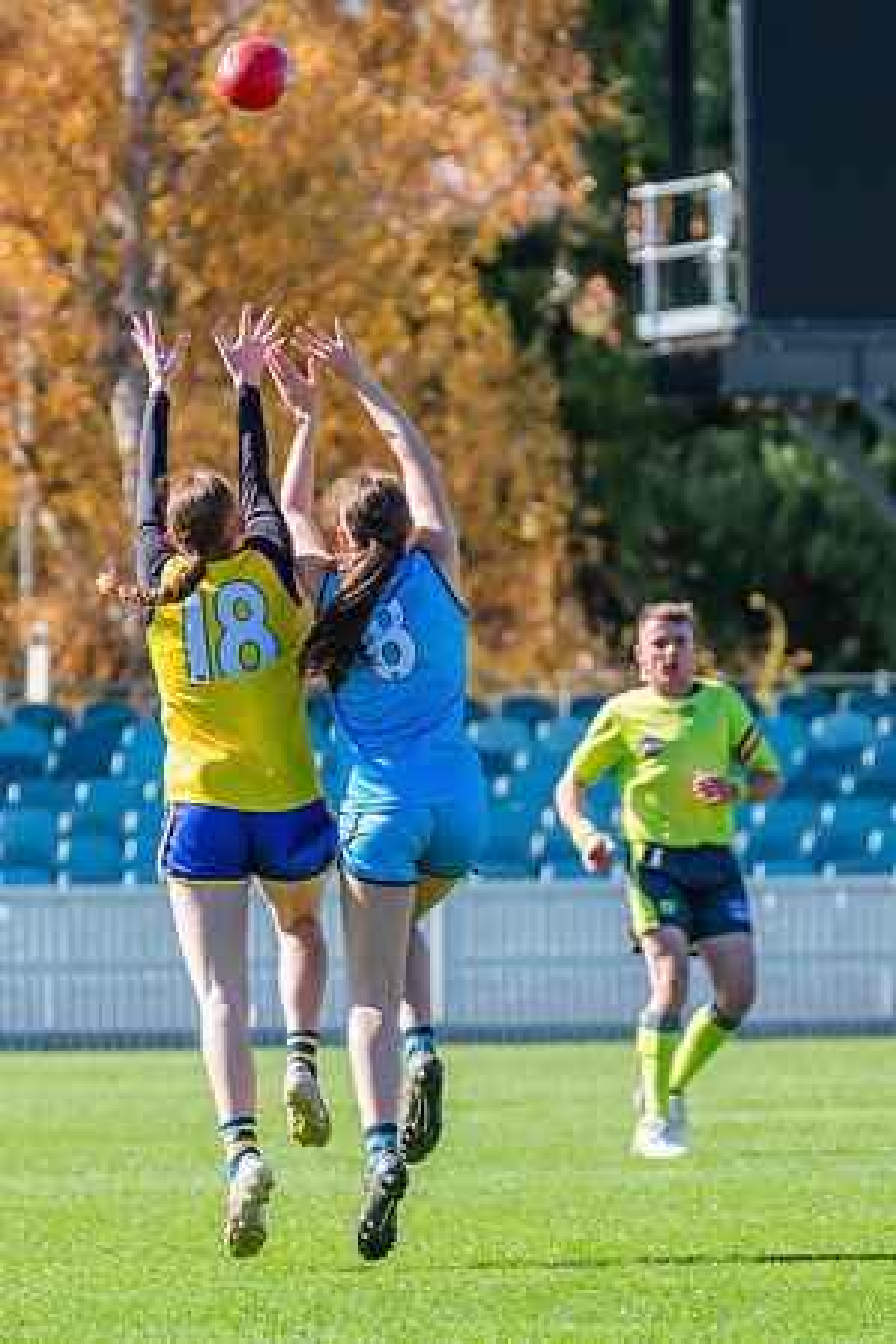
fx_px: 20145
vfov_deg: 3.8
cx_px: 504
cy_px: 816
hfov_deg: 2.5
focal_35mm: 540
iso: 800
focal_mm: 270
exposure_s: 1/1250
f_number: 7.1
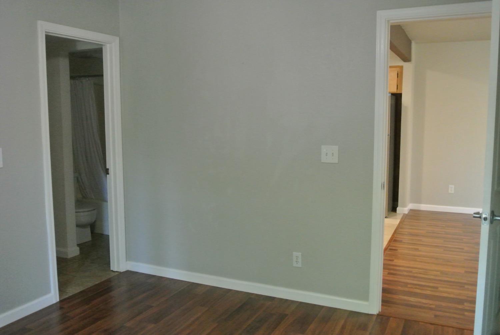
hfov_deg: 58.7
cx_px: 250
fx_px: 445
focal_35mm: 32
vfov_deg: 41.2
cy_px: 168
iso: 3200
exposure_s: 1/60
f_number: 3.8
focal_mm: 12.2
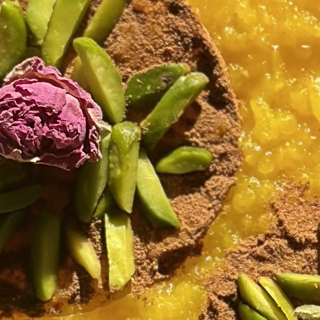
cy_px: 204
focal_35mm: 266
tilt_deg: -86.8
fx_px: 2782
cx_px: 471
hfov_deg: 6.5
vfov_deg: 6.6
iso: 80
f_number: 1.78
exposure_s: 1/2469
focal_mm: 6.86
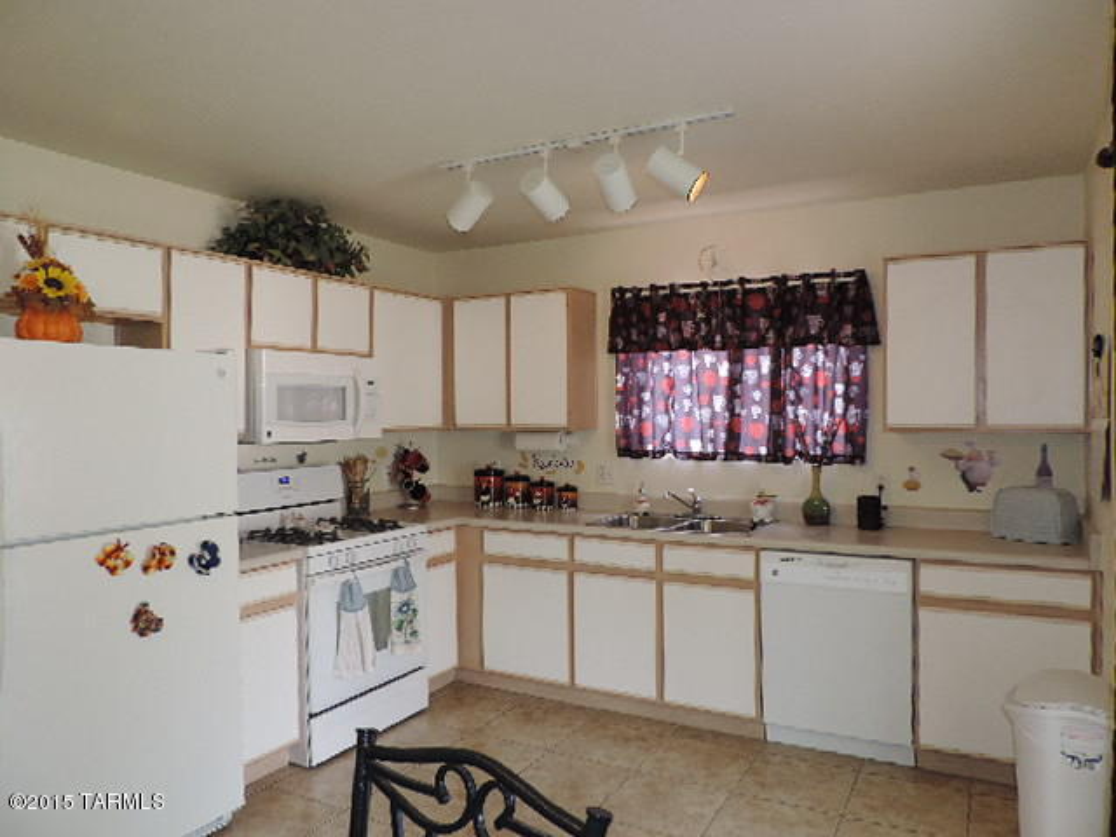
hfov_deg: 71.6
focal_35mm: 24
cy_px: 418
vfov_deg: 56.8
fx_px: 774
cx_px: 558
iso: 100
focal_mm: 4.3
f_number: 3
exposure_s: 1/40
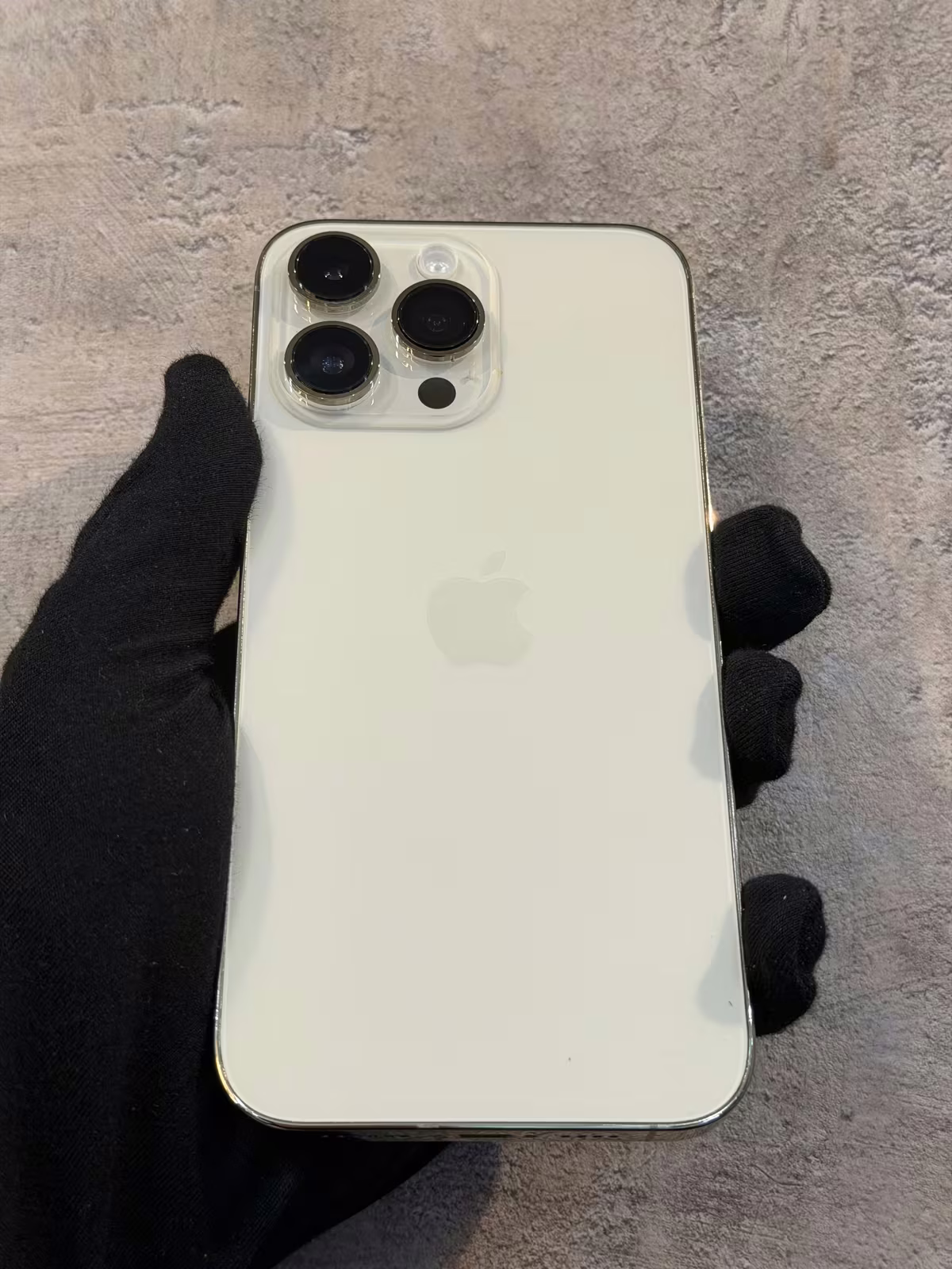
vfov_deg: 39.7
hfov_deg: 30.3
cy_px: 634
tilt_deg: +16.3
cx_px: 476
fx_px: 1760
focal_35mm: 48
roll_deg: -3.9
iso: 80
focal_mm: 6.76
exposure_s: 1/50
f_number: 1.78
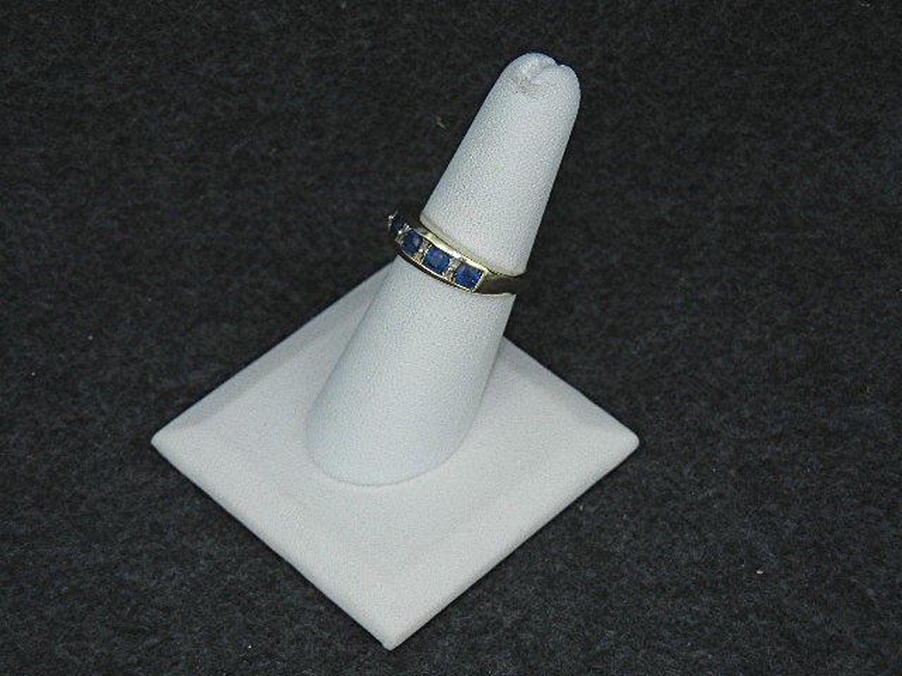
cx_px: 451
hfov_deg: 22.0
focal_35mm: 89
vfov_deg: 16.6
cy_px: 338
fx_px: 2319
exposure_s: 1/30
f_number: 4.4
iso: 326
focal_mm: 16
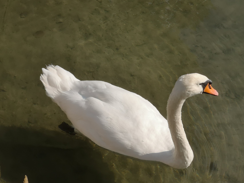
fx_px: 571
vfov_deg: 18.2
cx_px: 122
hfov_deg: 24.1
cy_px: 92
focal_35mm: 81
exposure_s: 1/1919
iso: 50
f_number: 2.4
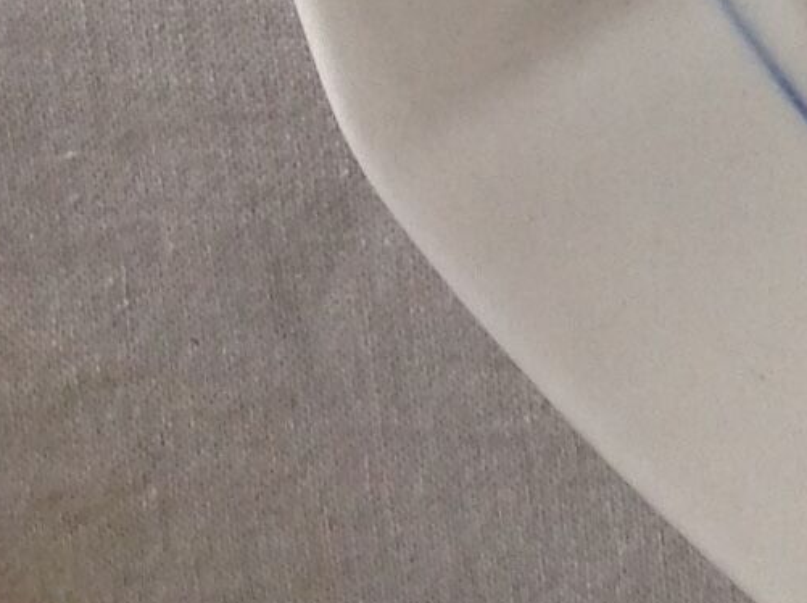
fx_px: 4213
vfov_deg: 7.9
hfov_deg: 10.2
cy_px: -534
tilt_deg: -78.6
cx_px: 1529
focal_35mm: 181
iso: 50
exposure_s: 1/17
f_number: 2.4
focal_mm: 4.28
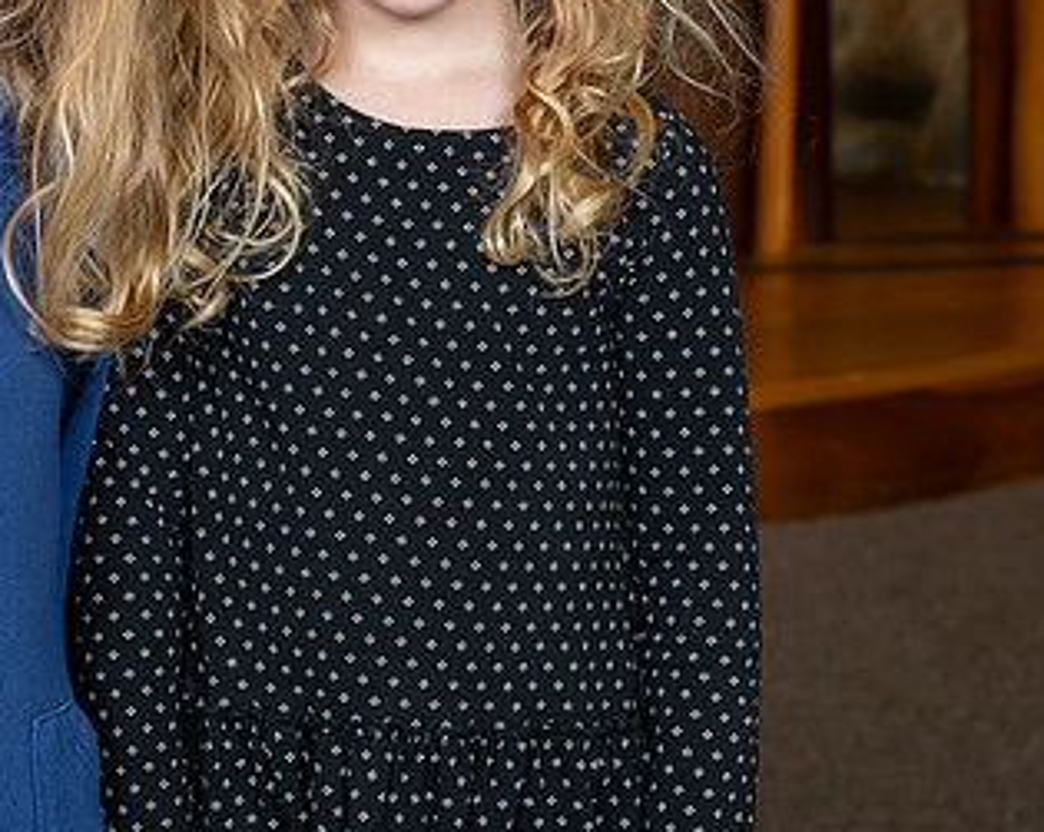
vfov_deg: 10.5
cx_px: 237
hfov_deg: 13.2
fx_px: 4504
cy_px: 62
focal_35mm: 146
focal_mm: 62
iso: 500
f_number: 7.1
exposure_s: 1/200
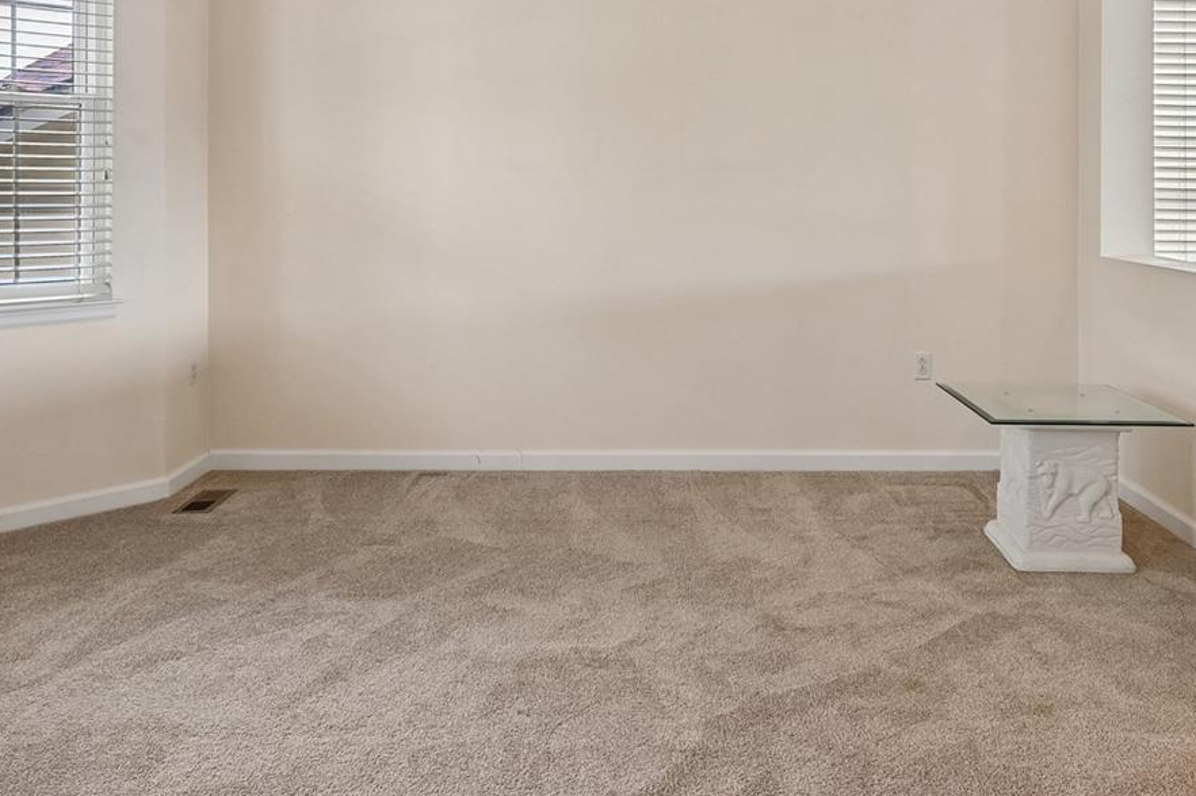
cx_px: 687
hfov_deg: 61.8
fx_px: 993
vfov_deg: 42.3
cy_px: 195
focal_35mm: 30
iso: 400
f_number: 10
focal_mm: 16.5
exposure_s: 1/15
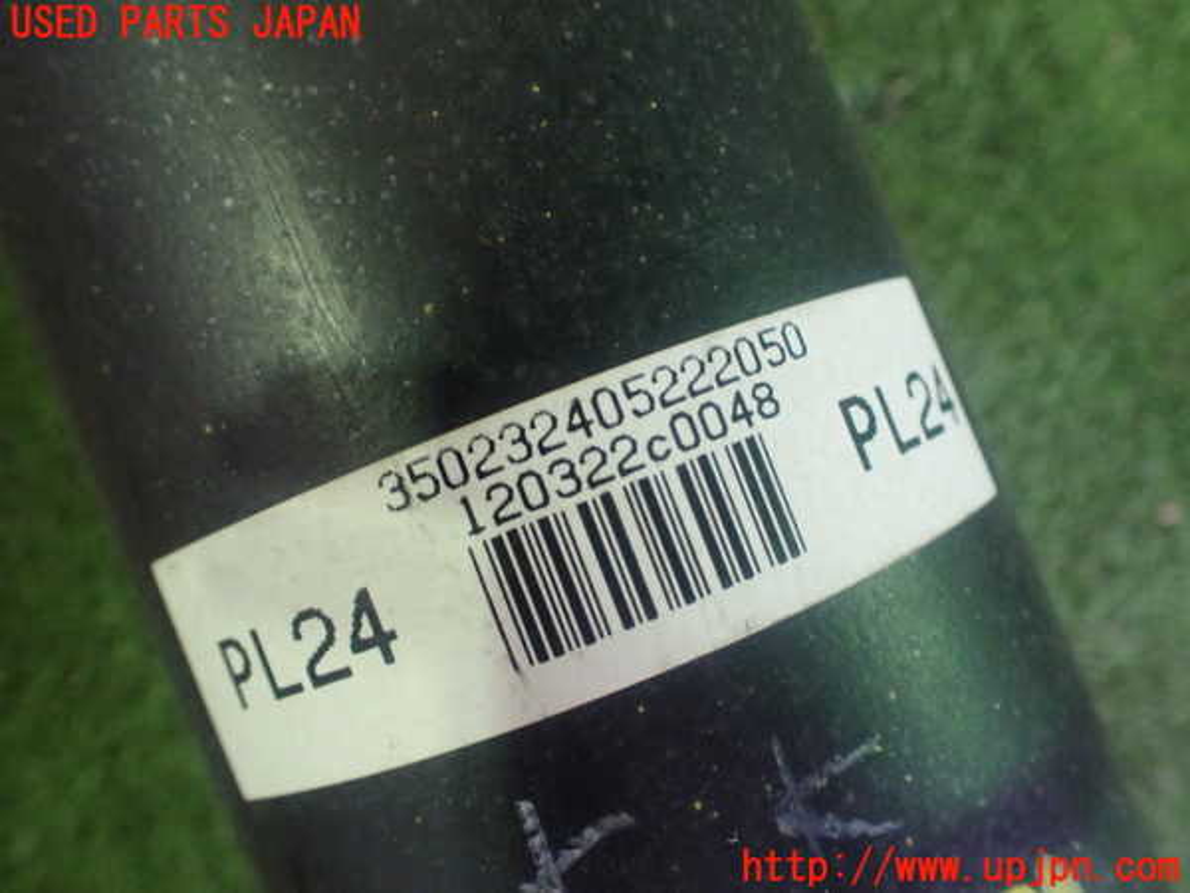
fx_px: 1031
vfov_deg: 46.8
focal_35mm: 30
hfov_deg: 60.0
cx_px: 595
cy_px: 446
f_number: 2.3
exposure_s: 1/60
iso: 800
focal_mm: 5.4
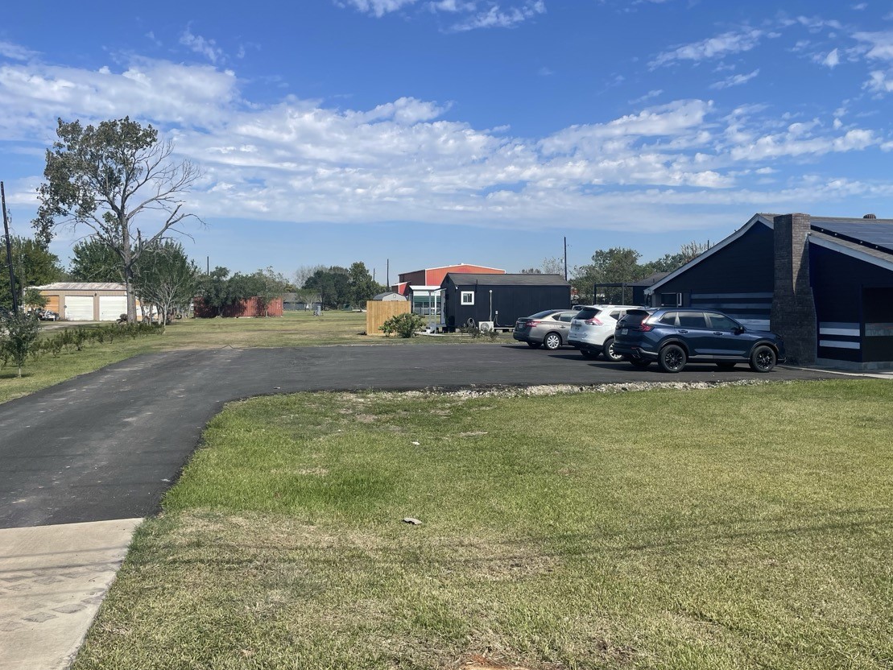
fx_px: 774
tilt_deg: +1.5
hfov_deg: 59.8
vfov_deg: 46.8
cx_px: 489
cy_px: 308
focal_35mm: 30
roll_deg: +0.4
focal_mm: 4.2
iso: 32
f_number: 1.6
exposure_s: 1/4000
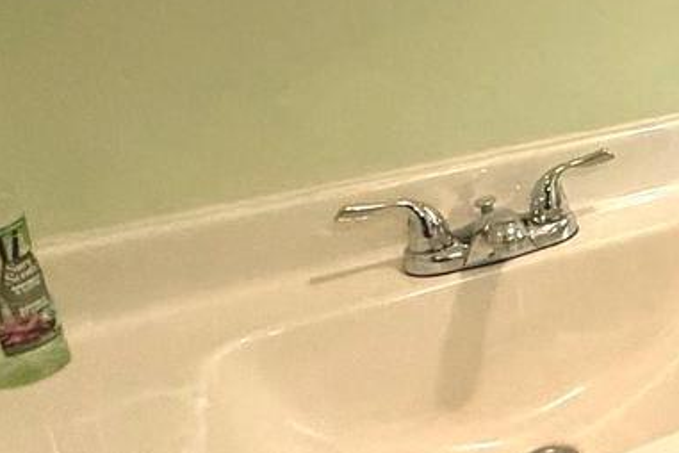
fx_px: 1037
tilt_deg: -17.7
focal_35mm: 55
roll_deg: -3.6
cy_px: 30
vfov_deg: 23.8
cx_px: 1166
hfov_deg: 23.2
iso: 400
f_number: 2.2
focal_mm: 2.22
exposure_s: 1/60
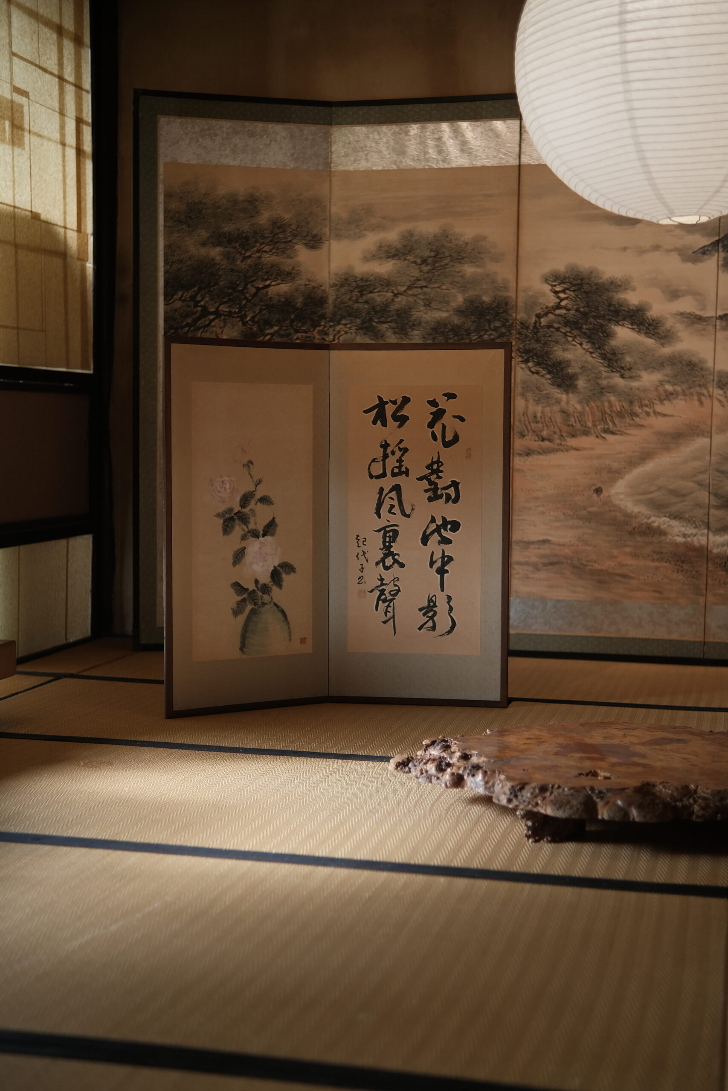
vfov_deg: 39.6
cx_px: 364
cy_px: 546
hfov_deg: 27.0
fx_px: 1516
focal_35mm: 50
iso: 250
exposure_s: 1/250
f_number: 1.4
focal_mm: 33
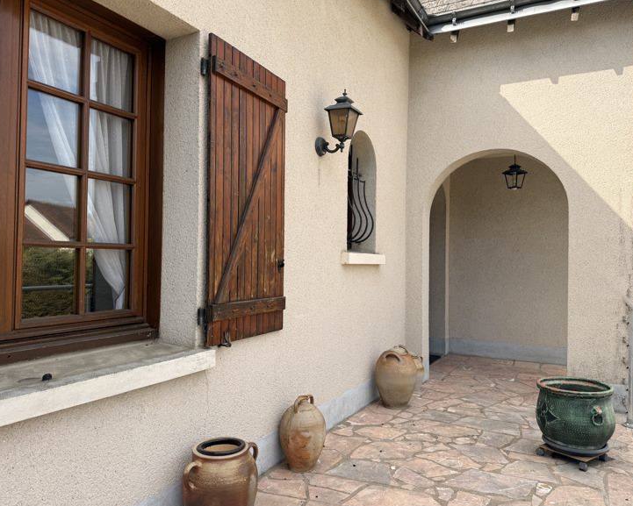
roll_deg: -0.9
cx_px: 323
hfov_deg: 66.0
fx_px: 487
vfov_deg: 54.9
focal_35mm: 26
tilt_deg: +1.4
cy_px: 249
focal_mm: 6.76
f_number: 1.78
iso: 80
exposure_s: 1/2611
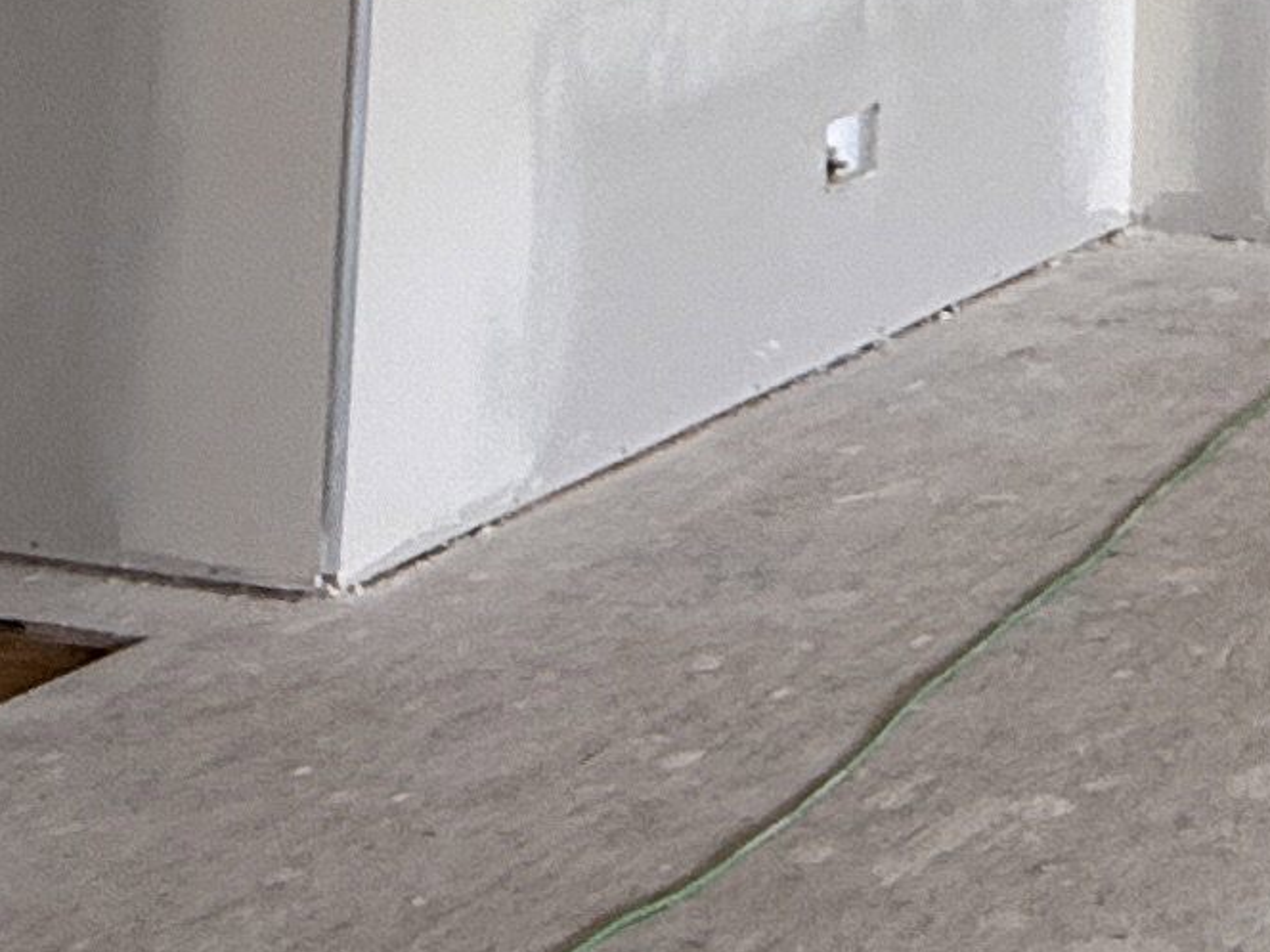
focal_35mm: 85
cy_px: -929
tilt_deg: +6.9
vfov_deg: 14.5
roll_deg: -0.5
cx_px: 2001
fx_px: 3119
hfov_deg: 19.5
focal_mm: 2.22
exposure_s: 1/99
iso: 64
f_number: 2.2
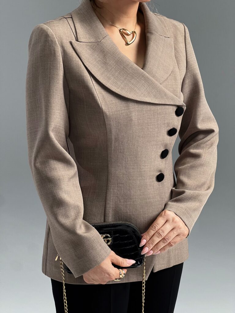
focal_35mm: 77
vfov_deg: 25.3
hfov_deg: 19.1
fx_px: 697
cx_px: 118
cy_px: 156
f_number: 2.8
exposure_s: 1/99
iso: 80
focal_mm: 9
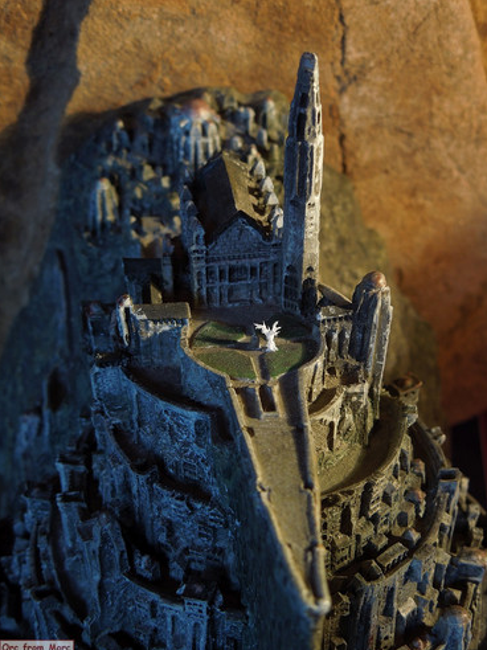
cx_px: 243
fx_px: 1032
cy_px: 330
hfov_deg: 26.5
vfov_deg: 34.9
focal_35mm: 55
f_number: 4.2
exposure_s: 1/5
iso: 100
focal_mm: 9.8
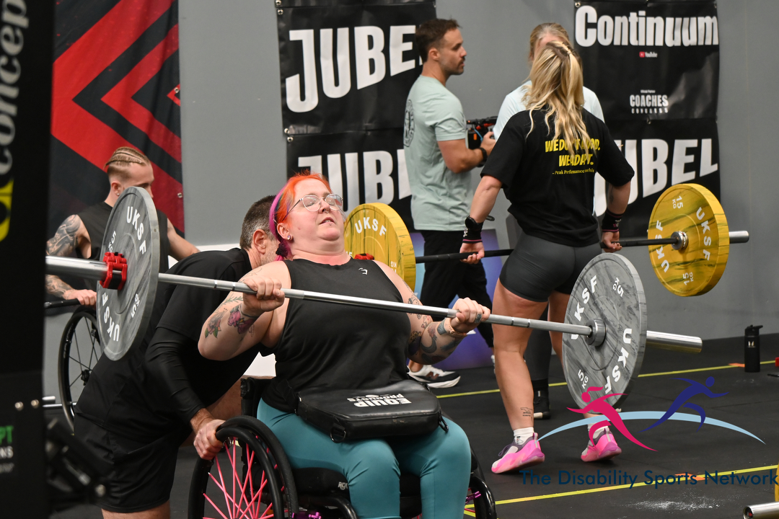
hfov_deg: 19.5
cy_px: 260
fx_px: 2272
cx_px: 390
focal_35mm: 105
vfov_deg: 13.0
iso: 2000
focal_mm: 70
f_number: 4.5
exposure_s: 1/400
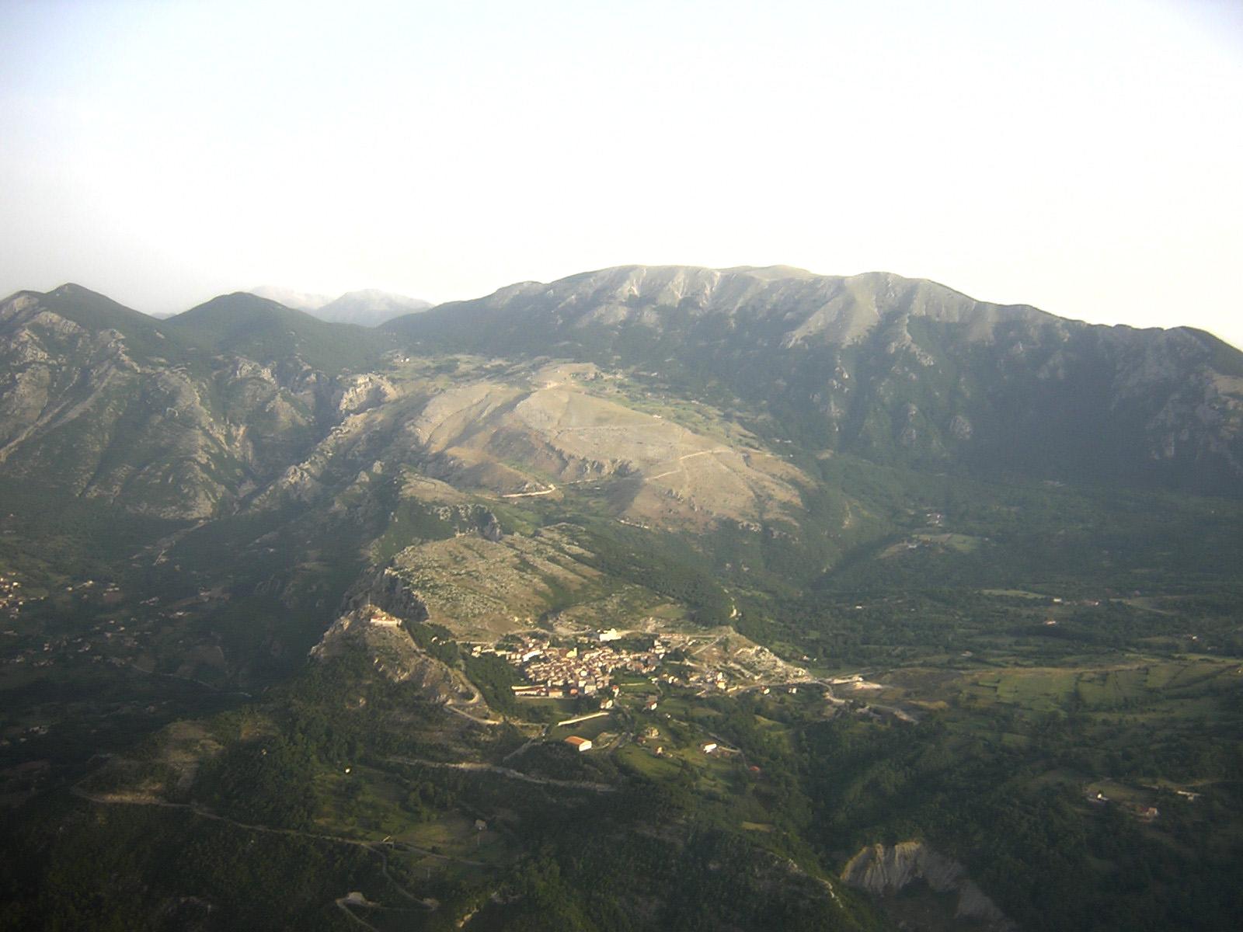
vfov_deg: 39.7
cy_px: 466
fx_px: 1293
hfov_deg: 51.4
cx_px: 622
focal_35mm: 36
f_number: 2.6
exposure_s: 1/142
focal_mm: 4.7
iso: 100
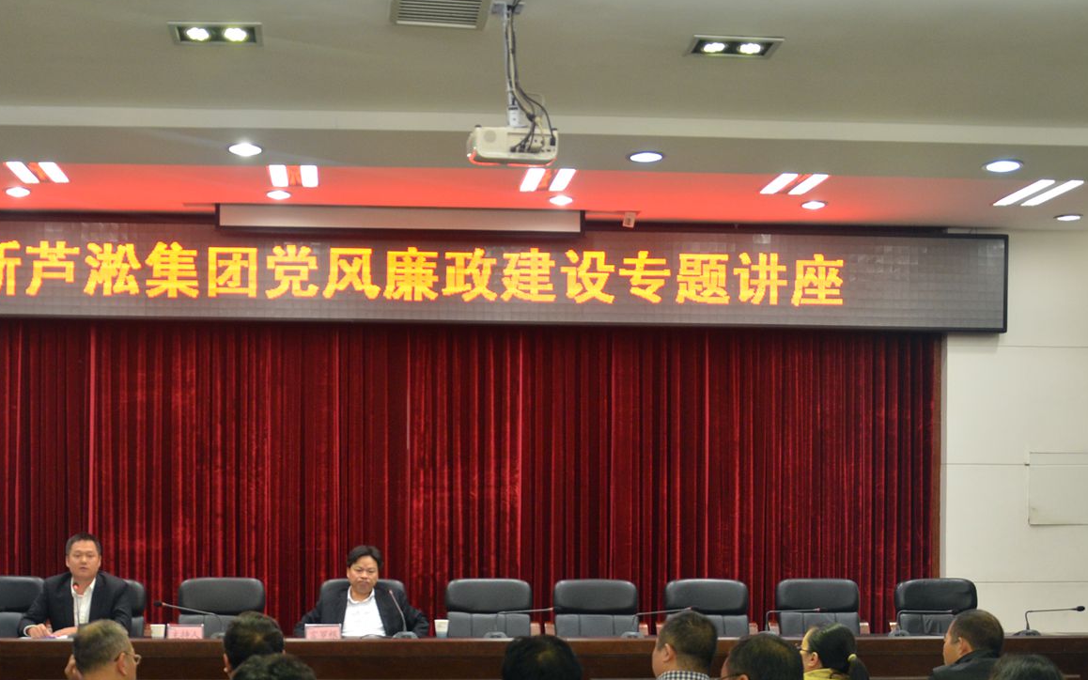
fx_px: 1477
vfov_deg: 25.5
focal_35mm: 50
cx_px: 426
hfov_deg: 40.2
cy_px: 534
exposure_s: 1/40
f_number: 3.8
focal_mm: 21
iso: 800
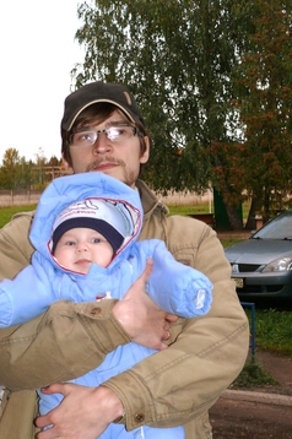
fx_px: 780
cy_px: 287
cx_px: 144
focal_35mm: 64
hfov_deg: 21.2
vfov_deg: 31.2
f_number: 2.8
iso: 100
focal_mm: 8.5
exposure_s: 1/30
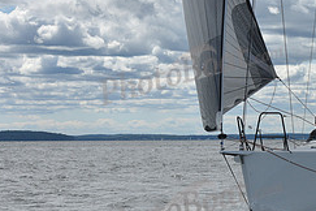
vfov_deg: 8.2
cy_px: 120
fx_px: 1466
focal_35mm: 167
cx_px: 351
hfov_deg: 12.1
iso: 250
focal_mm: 70
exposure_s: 1/800
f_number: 11
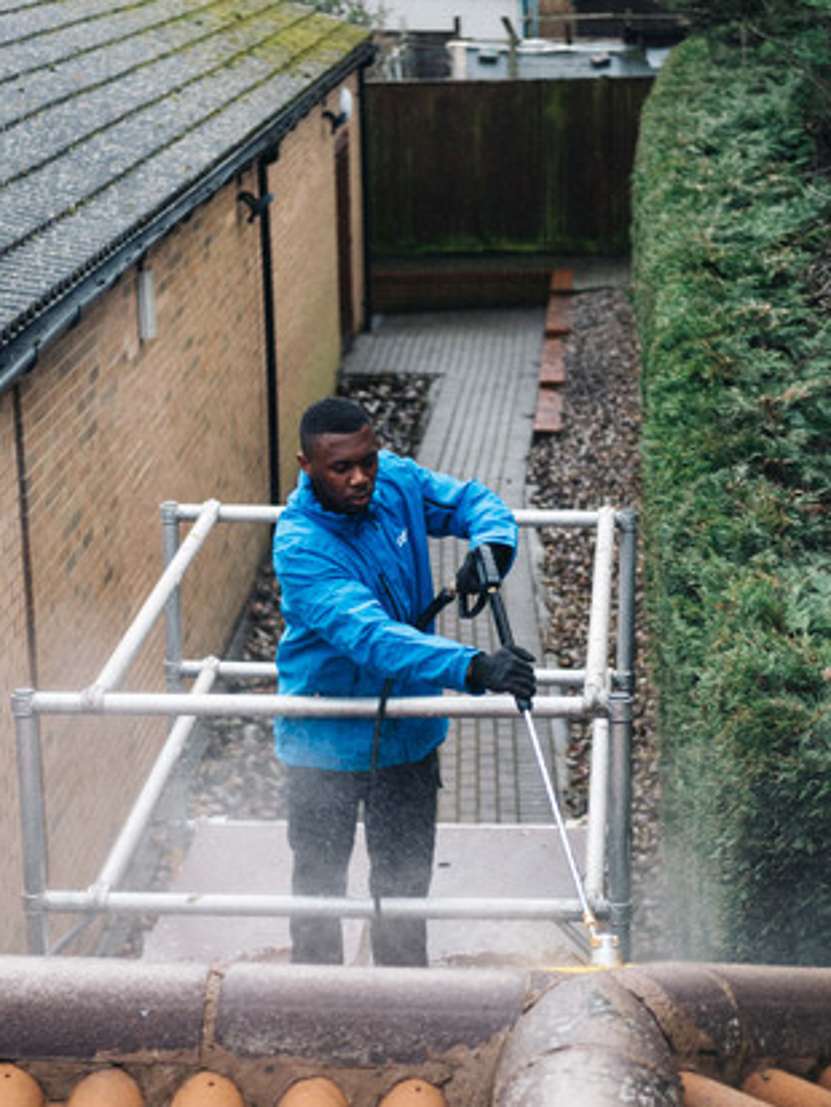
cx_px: 369
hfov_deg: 18.7
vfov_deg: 24.7
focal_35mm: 79
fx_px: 2527
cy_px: 563
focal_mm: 35
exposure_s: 1/400
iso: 200
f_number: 2
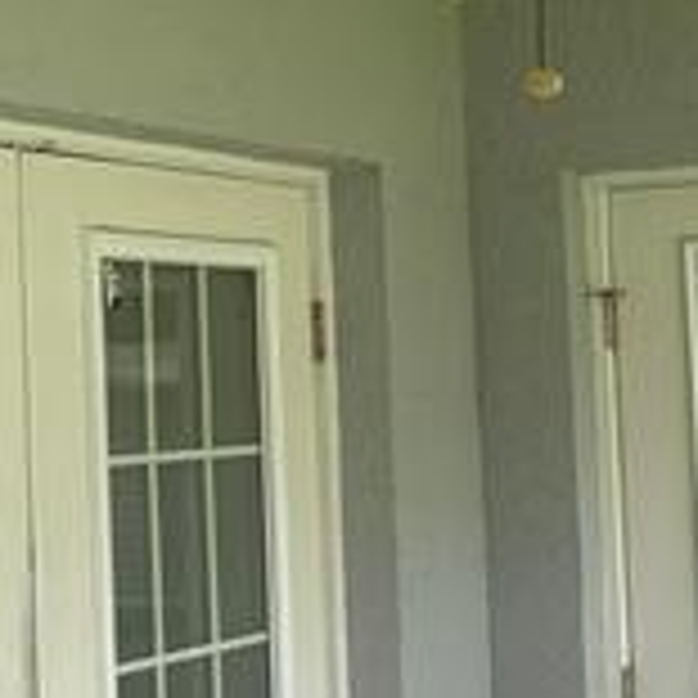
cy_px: 284
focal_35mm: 114
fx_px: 2601
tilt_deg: +3.8
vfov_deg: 15.3
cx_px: 1009
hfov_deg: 14.4
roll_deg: +1.8
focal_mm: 5.96
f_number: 1.6
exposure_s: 1/489
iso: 64
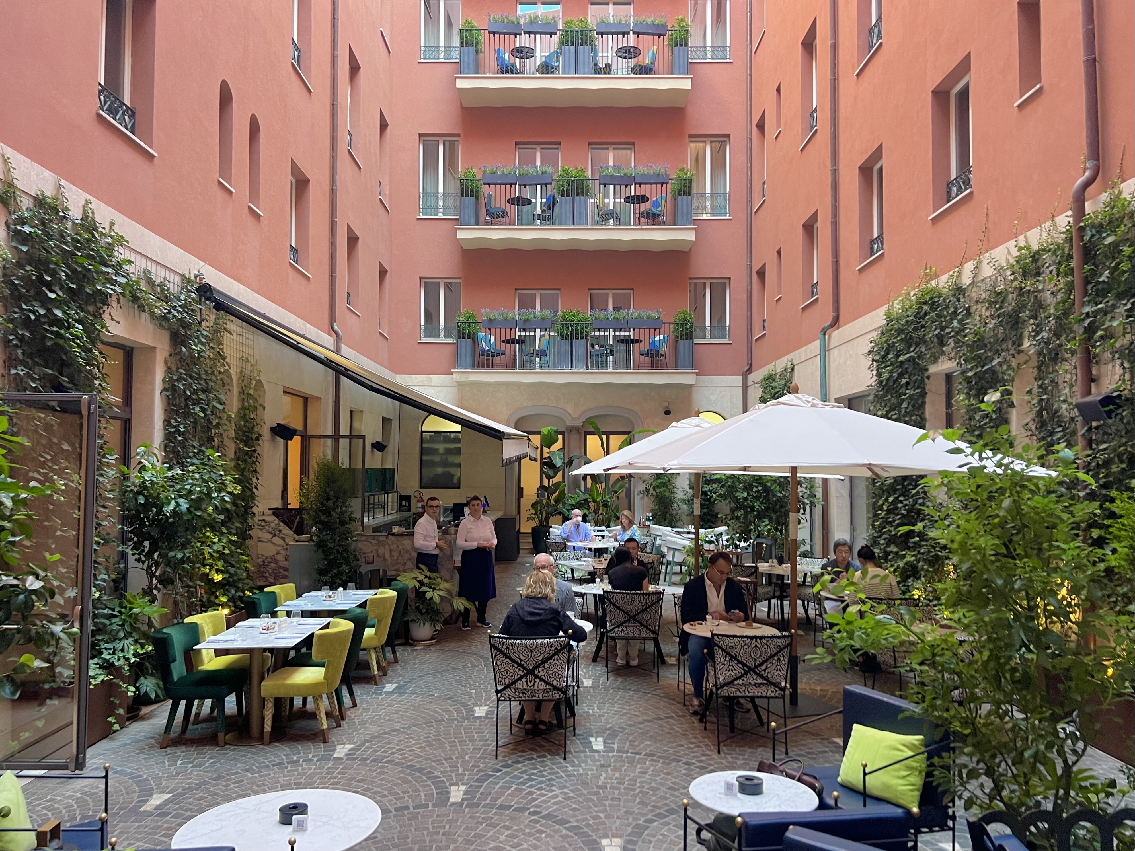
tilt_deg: +1.0
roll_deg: -1.1
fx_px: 852
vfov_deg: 53.1
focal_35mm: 26
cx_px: 568
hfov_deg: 67.3
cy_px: 426
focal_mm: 5.7
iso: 160
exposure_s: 1/60
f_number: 1.5
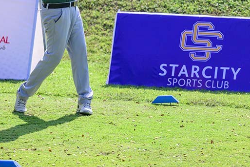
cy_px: 15
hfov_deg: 10.0
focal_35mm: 206
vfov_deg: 6.7
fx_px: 1430
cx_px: 81
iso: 500
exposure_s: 1/10000
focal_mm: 110
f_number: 2.8
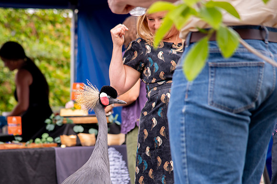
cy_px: 116
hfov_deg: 12.7
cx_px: 93
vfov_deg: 8.5
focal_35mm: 162
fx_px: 1247
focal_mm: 120
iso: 400
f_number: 4
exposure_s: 1/200
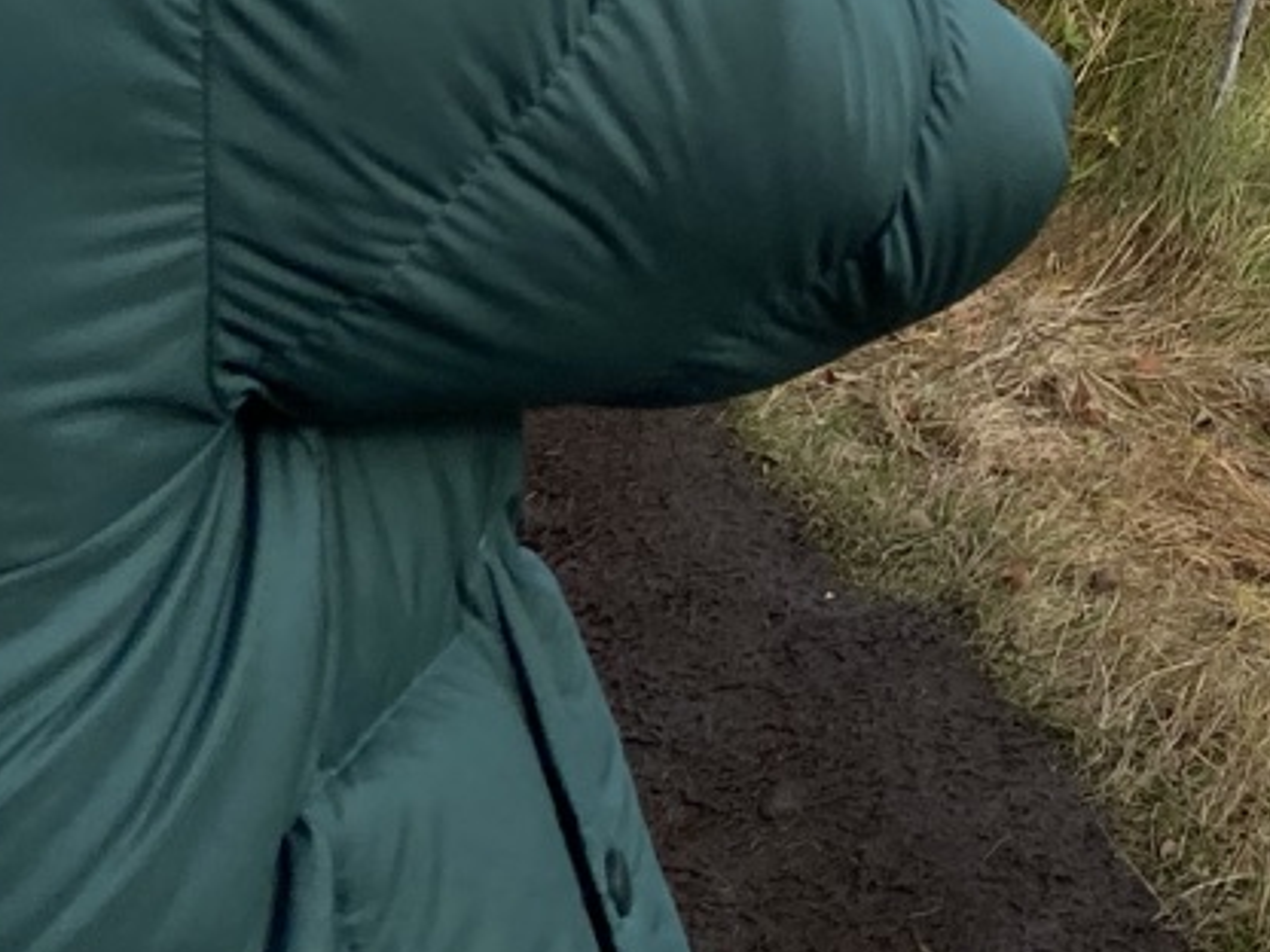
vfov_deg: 13.4
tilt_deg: -5.5
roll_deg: +1.7
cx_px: 1420
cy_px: -738
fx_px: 3669
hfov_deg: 18.8
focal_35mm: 100
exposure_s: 1/2028
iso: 32
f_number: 1.8
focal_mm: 4.25
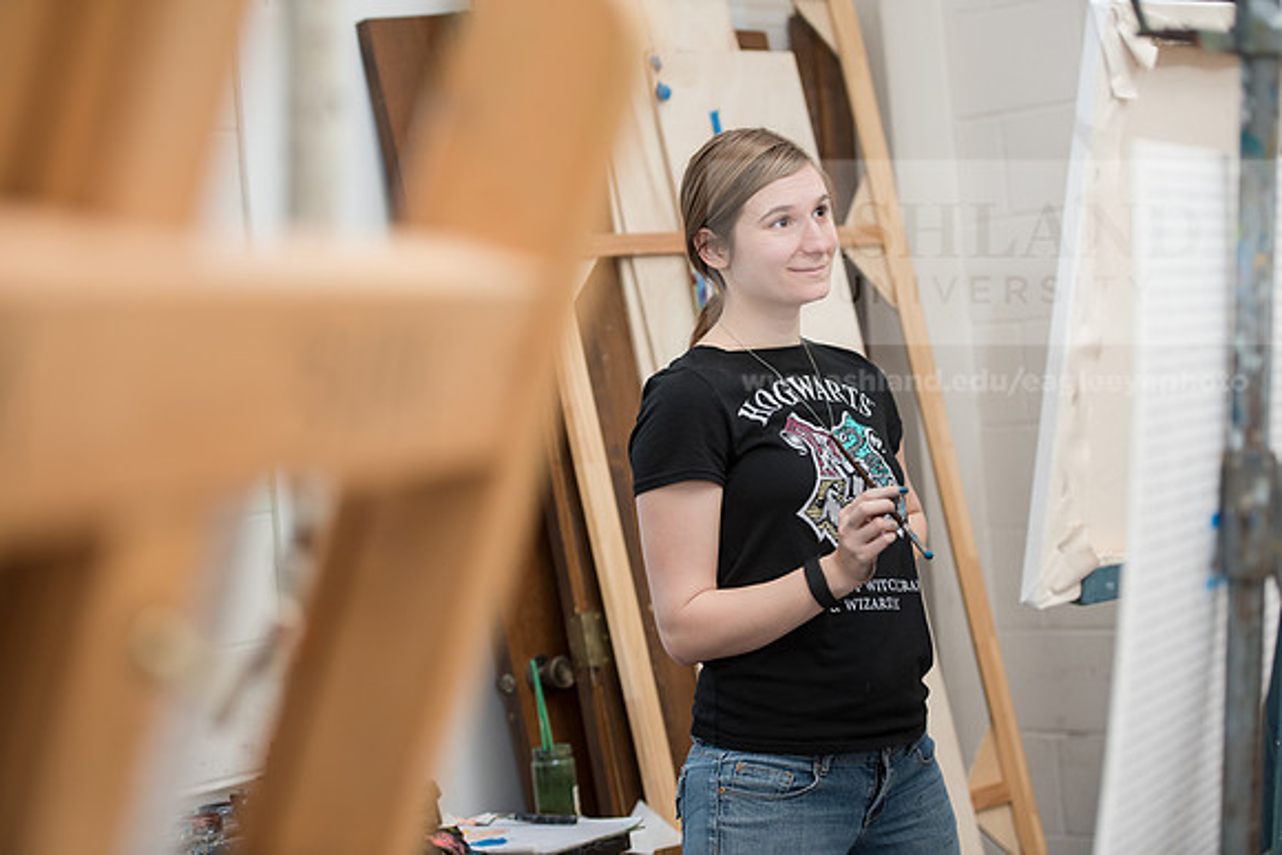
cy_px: 428
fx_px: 2849
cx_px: 641
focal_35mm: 80
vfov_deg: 17.1
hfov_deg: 25.4
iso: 800
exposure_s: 1/200
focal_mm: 80
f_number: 3.2
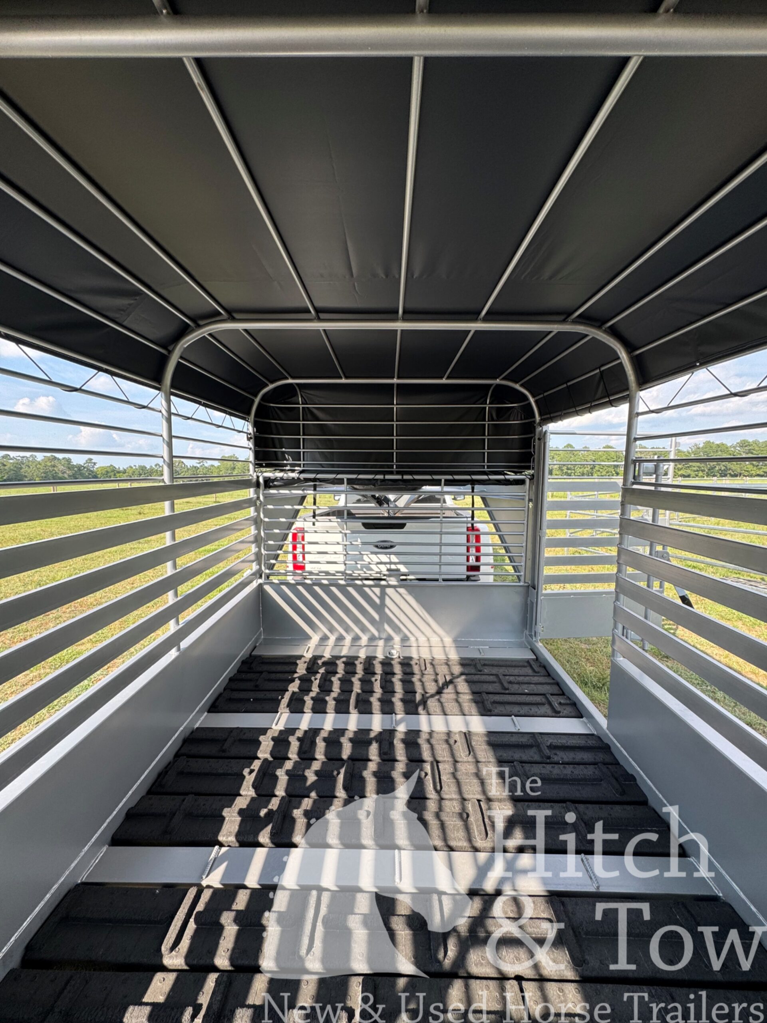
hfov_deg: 85.7
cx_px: 384
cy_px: 512
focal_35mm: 14
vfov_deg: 102.1
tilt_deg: -5.5
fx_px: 414
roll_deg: +1.1
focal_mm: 2.22
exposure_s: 1/351
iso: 40
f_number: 2.2
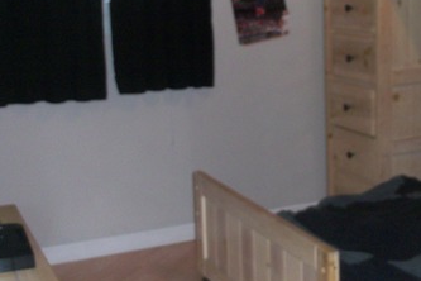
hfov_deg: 28.6
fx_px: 819
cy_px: 95
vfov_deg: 19.4
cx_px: 283
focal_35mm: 70
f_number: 3
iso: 160
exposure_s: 1/30
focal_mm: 6.3
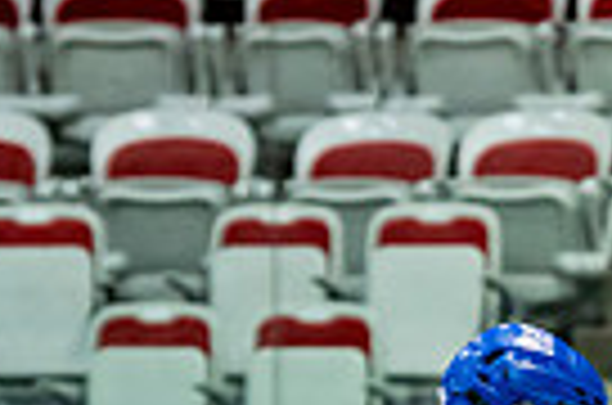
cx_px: 899
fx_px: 10448
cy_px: 947
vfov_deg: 2.2
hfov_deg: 3.3
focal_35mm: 616
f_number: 3.2
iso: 1600
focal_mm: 116
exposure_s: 1/1000
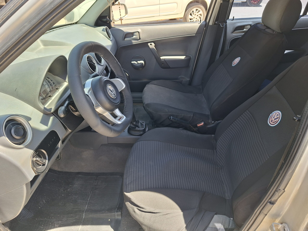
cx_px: 154
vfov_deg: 58.9
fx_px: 205
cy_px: 116
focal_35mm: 23
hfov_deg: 73.9
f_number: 1.8
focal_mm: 5.54
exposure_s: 1/146
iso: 50
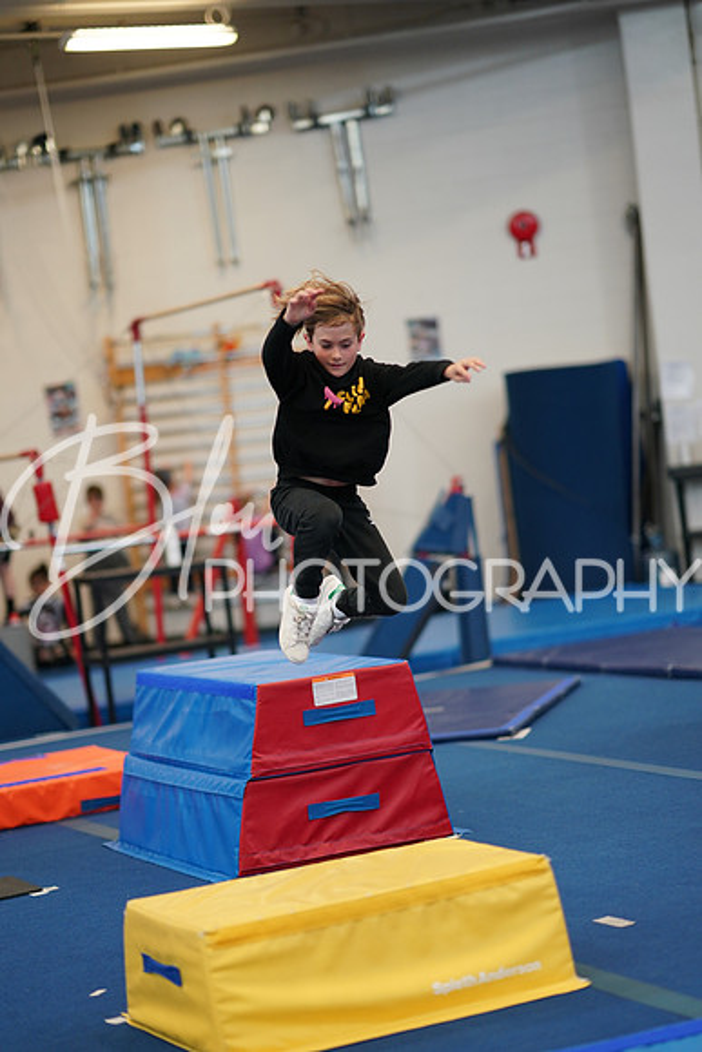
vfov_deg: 23.9
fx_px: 2485
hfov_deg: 16.1
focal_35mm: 85
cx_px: 351
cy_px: 526
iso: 800
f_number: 1.4
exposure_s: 1/500
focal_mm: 85
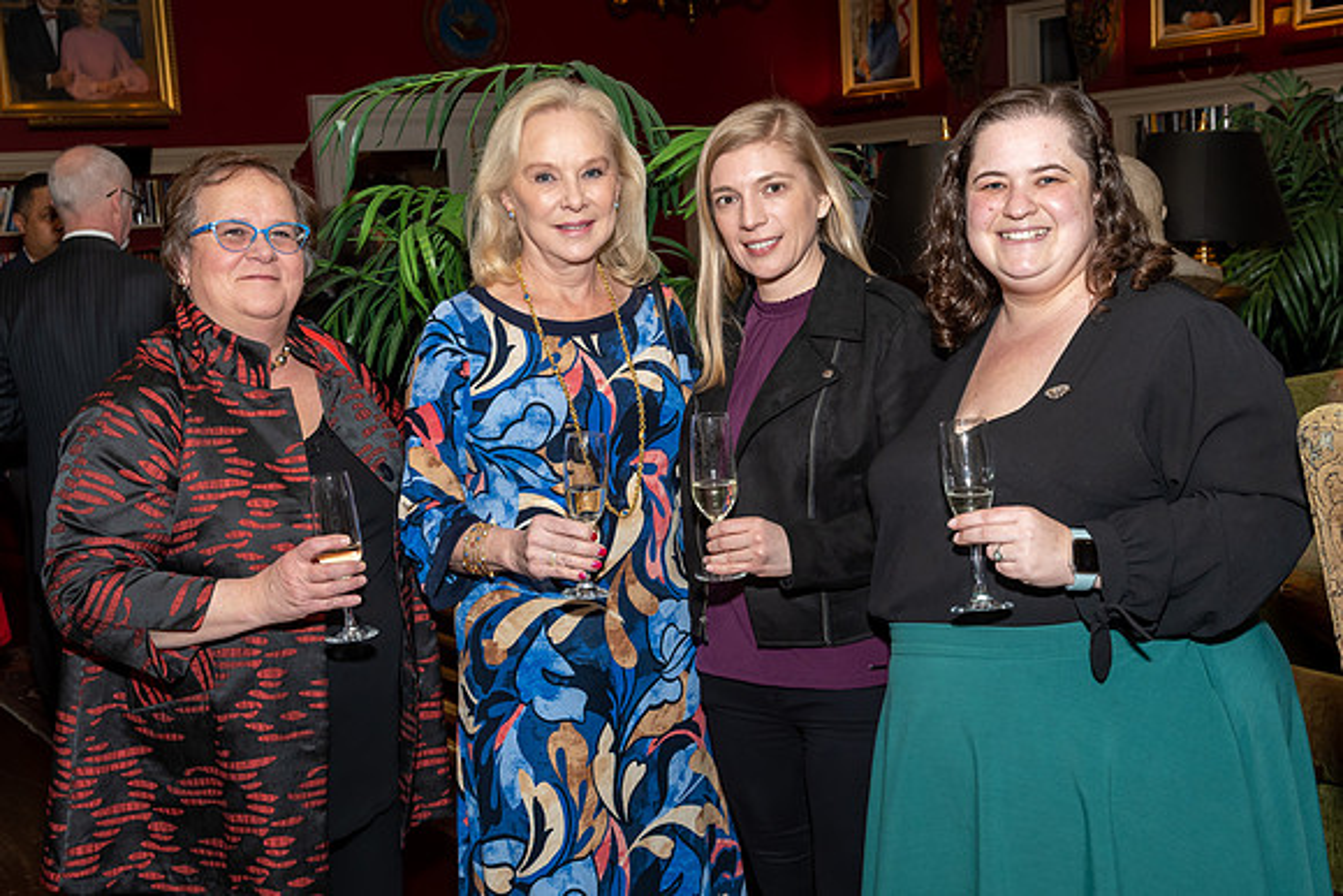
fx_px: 1626
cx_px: 672
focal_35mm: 44
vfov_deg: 30.8
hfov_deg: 44.9
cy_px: 459
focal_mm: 26
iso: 400
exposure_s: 1/250
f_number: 6.3
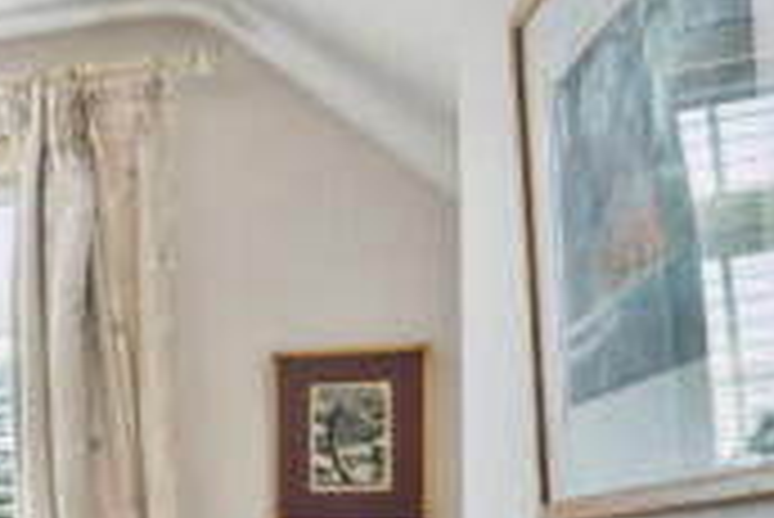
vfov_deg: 20.9
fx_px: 1313
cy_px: 615
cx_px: -542
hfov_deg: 22.6
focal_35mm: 61
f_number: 8
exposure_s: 1/40
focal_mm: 16
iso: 640
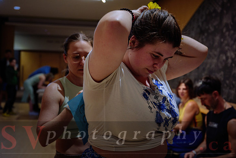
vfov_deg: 27.9
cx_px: 115
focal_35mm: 48
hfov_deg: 40.9
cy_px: 77
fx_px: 317
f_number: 4
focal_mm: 47
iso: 1600
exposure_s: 1/125
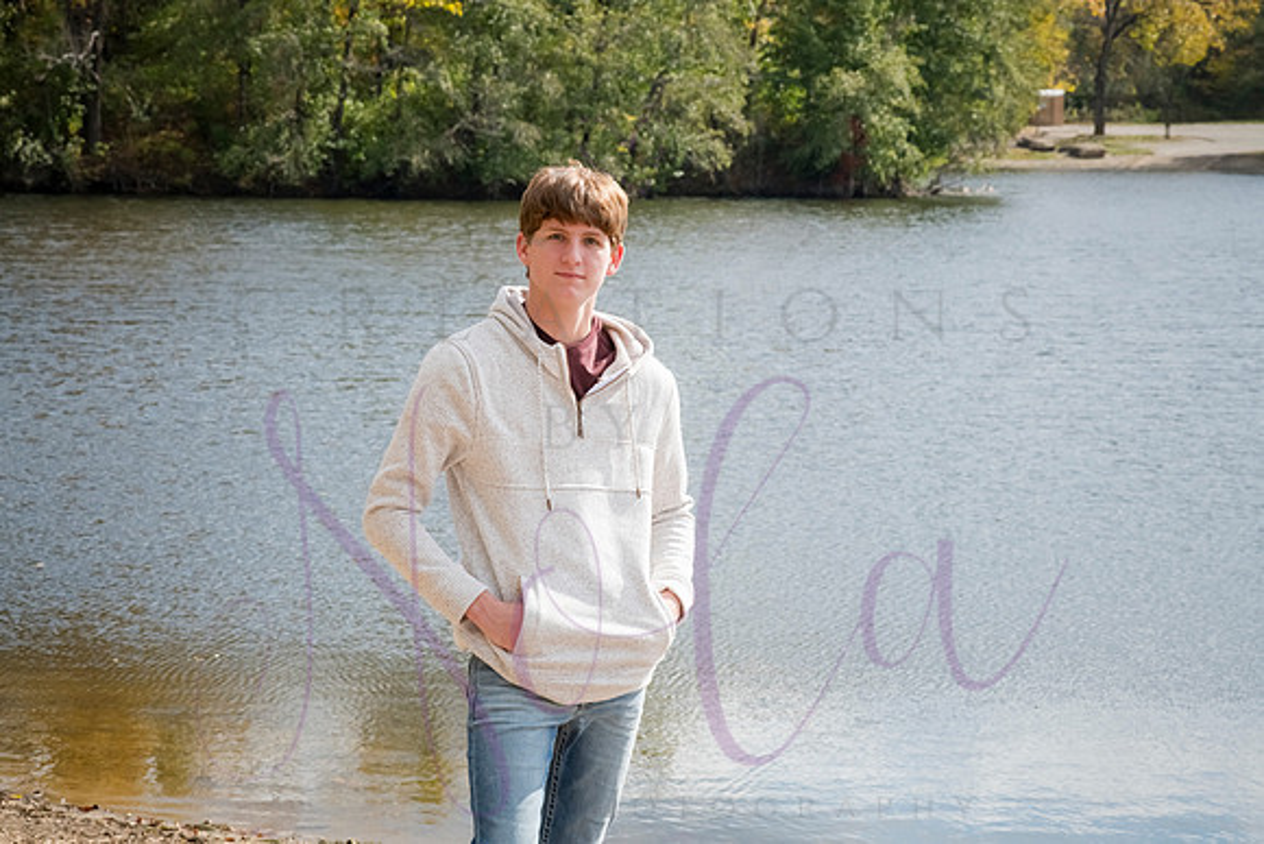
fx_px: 4214
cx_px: 632
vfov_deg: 11.4
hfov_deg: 17.1
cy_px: 422
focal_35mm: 120
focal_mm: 120
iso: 800
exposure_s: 1/640
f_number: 14
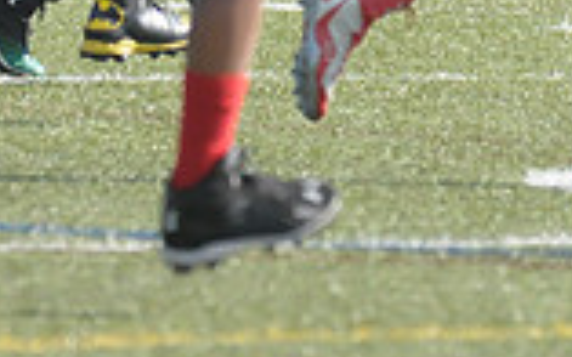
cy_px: -253
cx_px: 281
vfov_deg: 0.9
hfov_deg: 1.5
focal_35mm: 1411
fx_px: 21988
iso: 1600
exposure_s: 1/5000
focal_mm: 250
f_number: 4
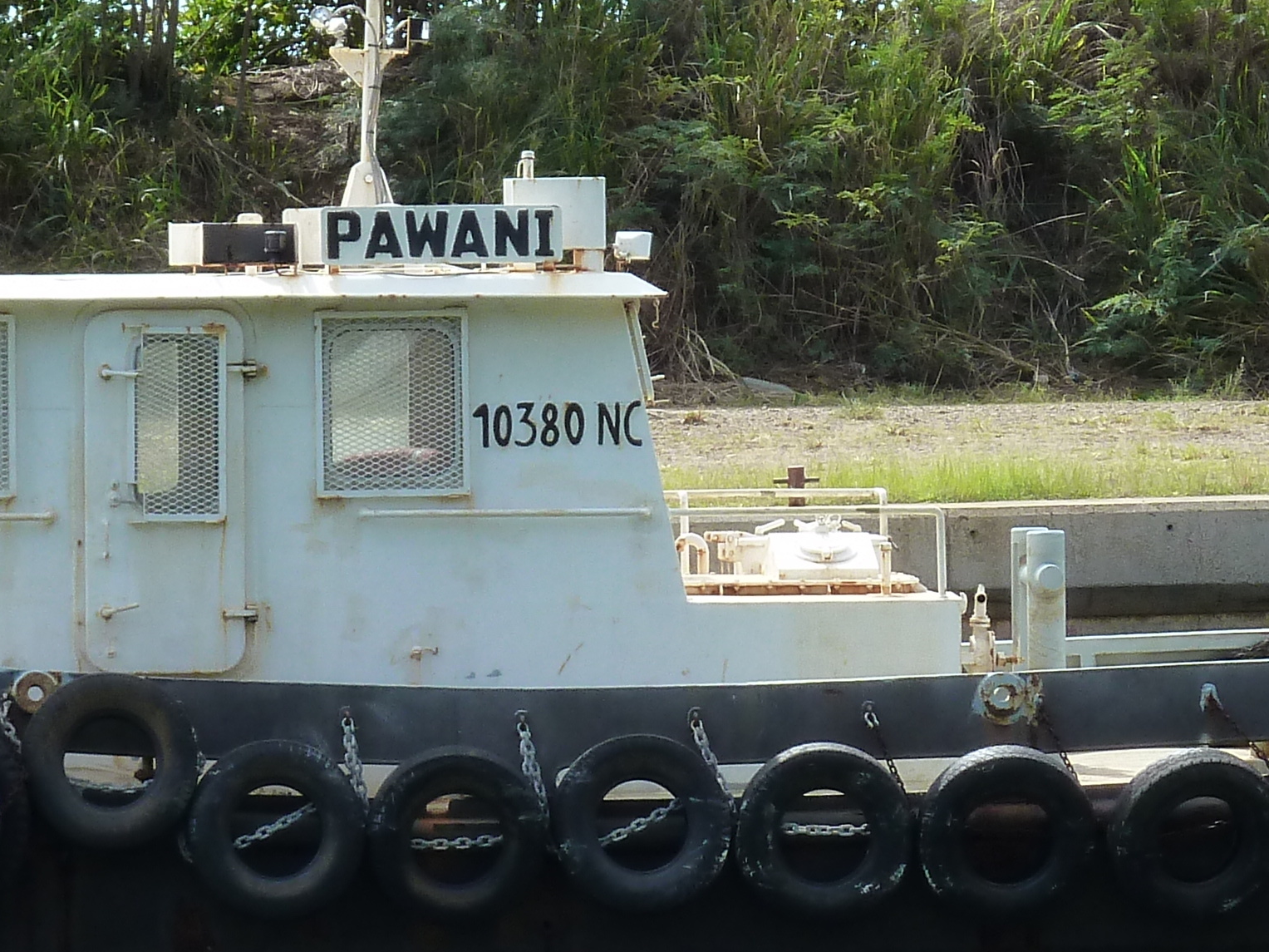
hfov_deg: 5.1
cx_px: 457
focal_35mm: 385
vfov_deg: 3.9
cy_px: 509
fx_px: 14113
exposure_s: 1/200
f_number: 4.5
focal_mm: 24.1
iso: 125
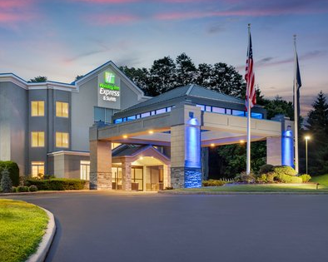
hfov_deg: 38.6
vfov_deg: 31.4
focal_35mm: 48
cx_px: 132
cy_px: 130
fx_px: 466
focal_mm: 28
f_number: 11
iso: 100
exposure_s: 1/3
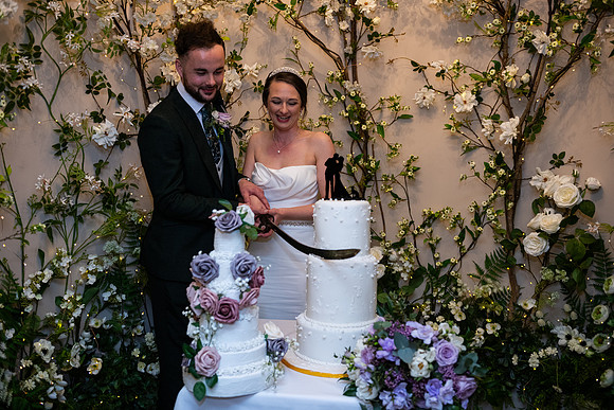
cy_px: 205
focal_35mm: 32
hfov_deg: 58.7
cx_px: 307
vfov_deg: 41.1
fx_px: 546
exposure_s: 1/60
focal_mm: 32
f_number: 3.5
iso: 800
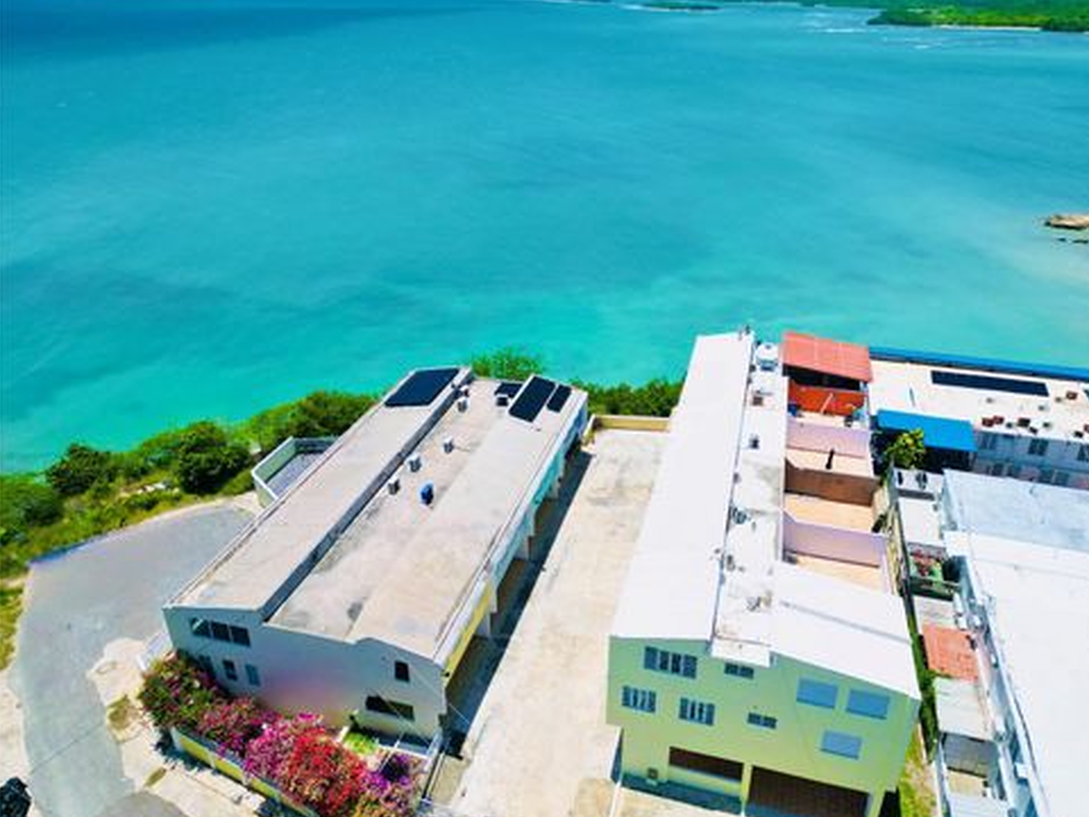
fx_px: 786
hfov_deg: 69.4
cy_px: 405
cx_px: 565
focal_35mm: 25
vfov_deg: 54.9
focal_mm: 6.72
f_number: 1.7
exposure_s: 1/6400
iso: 200
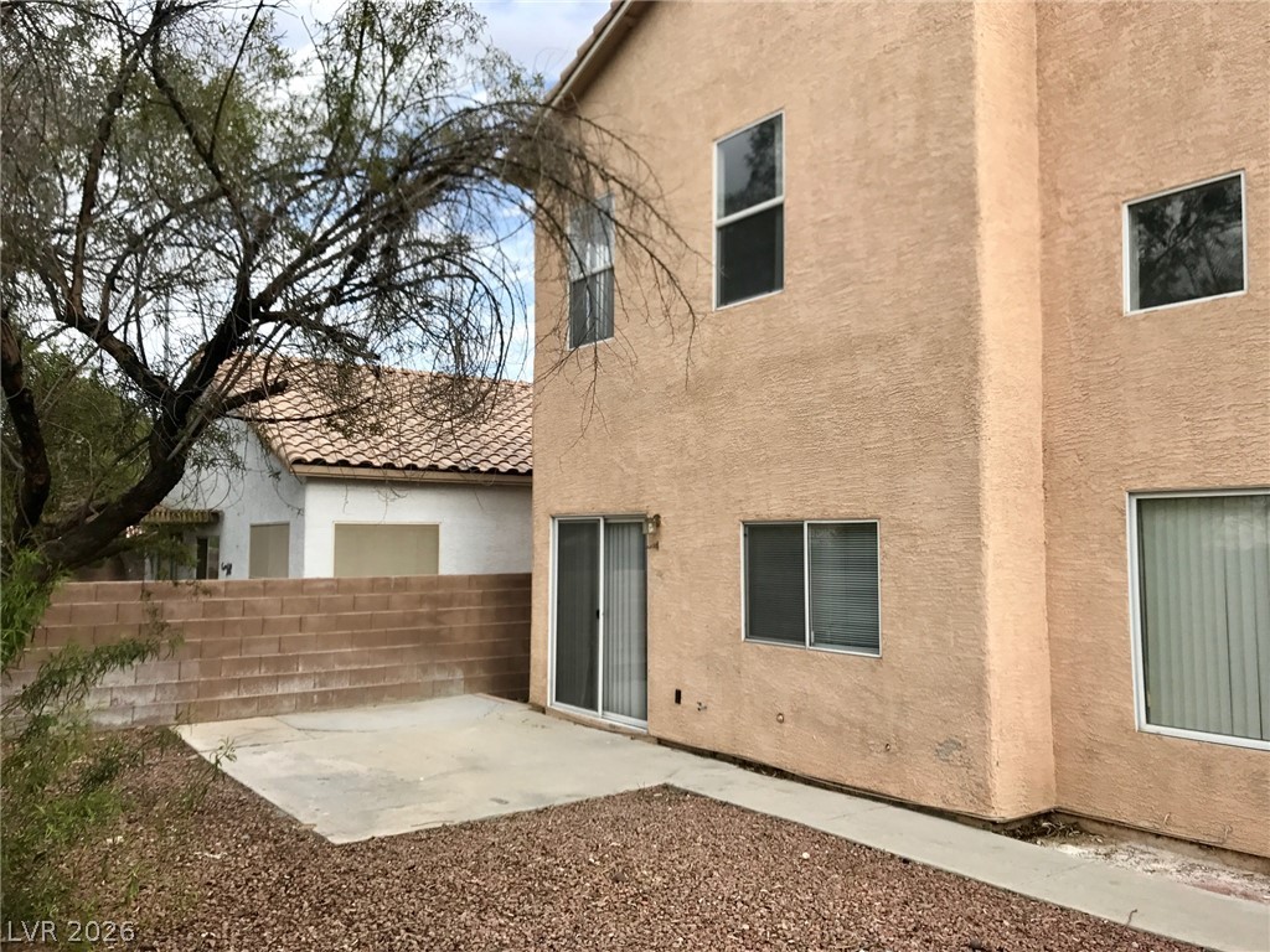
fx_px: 1027
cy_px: 476
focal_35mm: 28
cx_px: 635
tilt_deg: +6.0
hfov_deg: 63.4
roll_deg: -1.0
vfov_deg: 49.7
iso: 20
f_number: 1.8
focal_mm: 3.99
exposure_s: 1/997
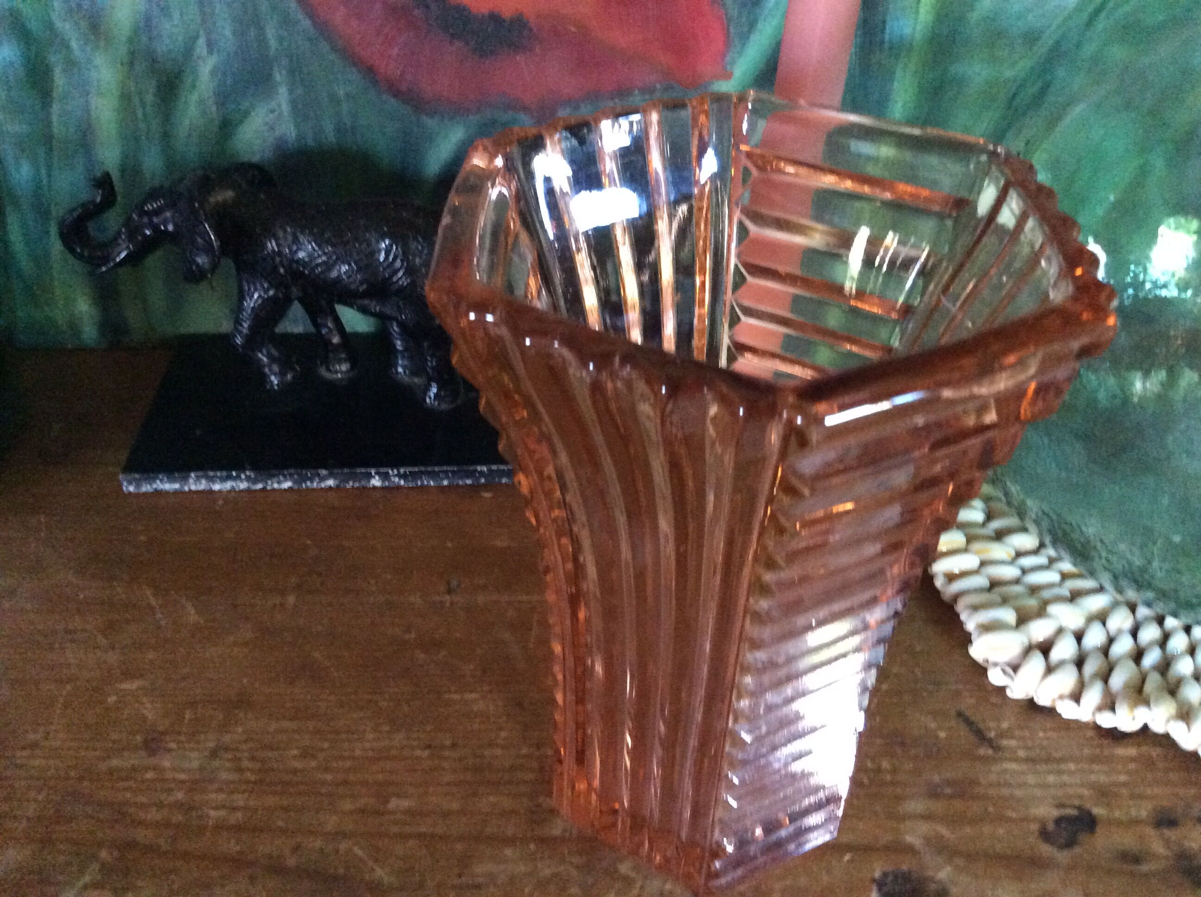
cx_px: 600
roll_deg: +0.0
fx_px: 1109
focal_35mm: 32
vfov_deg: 44.1
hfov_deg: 56.9
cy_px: 448
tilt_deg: -37.5
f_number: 2.4
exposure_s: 1/17
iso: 500
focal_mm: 3.3
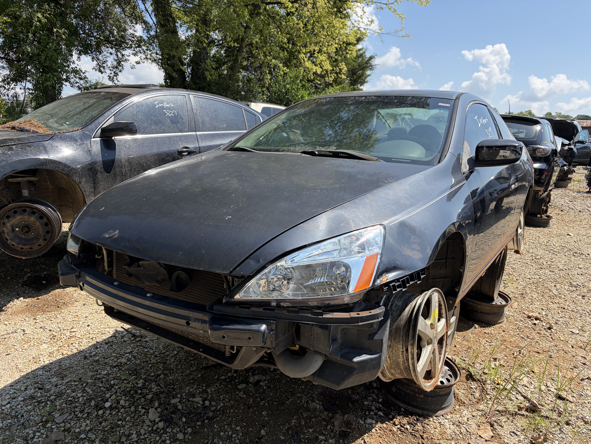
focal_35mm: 26
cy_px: 222
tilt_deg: -6.7
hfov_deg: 67.3
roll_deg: -2.6
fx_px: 444
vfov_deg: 53.1
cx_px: 296
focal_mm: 5.96
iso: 64
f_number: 1.6
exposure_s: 1/2639
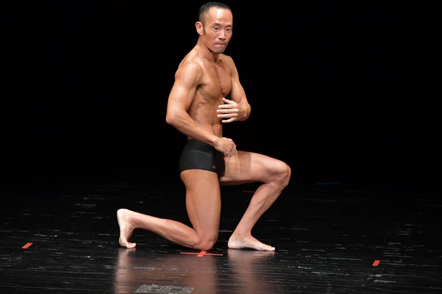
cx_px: 221
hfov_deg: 4.6
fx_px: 5522
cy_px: 147
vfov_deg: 3.1
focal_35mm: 450
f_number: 5.6
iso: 4000
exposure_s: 1/400
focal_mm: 300
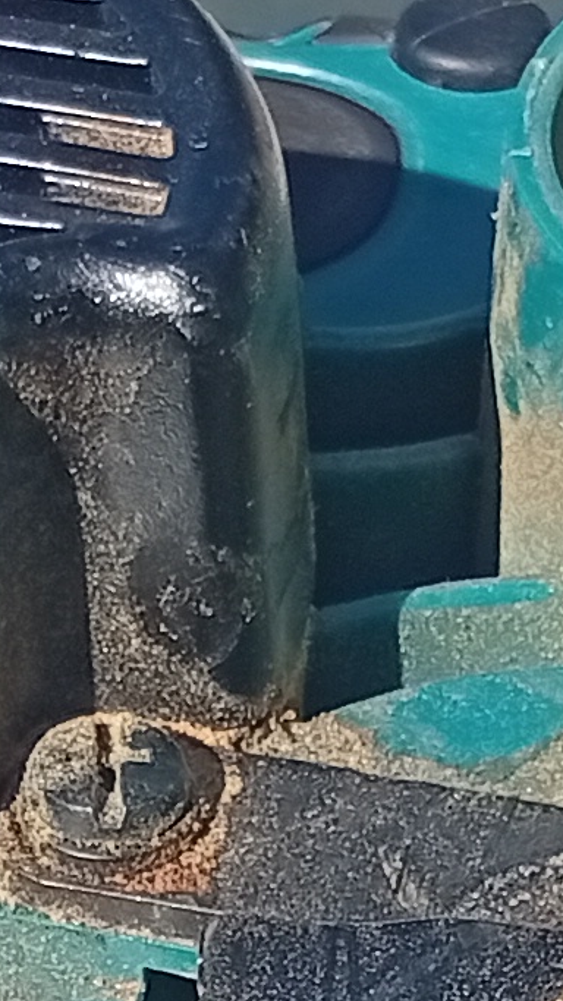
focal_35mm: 176
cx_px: 136
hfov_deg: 6.9
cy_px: 1263
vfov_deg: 11.9
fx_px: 4673
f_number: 1.8
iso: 51
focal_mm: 3.84
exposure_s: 1/1508
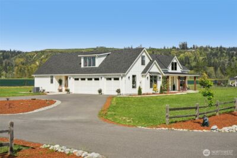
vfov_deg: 27.0
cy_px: 79
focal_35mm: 50
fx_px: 329
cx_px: 118
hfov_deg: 39.6
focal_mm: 50
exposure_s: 1/2000
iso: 400
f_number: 8
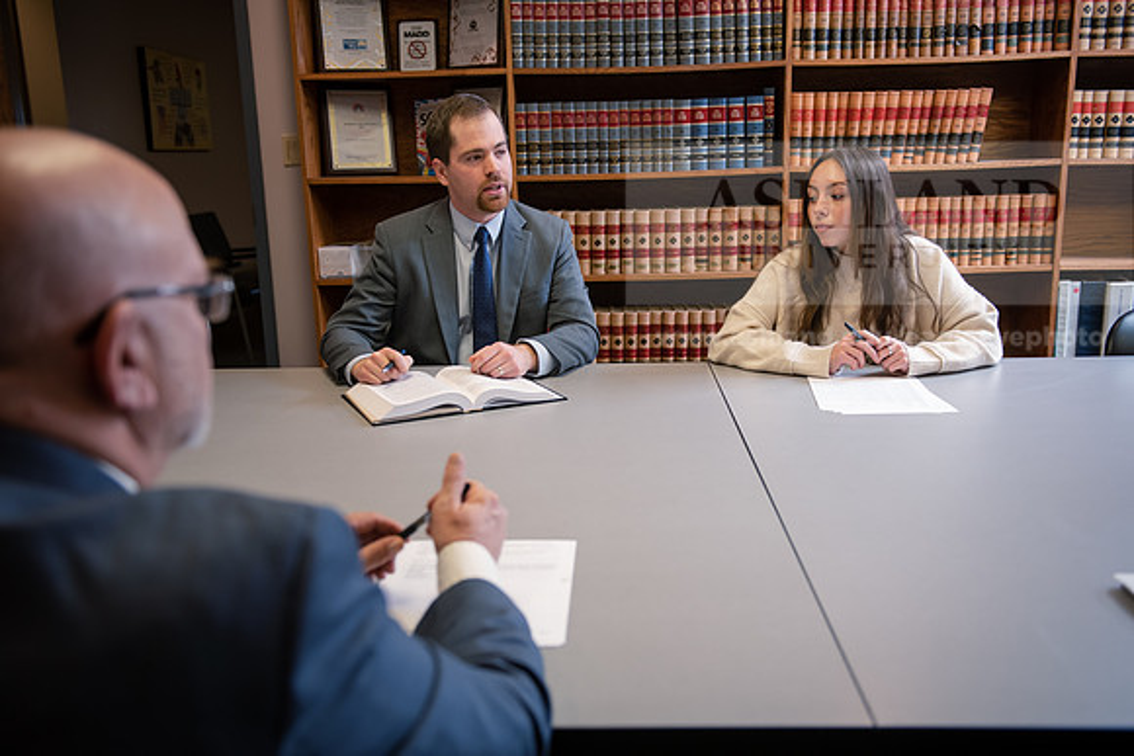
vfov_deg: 41.1
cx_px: 567
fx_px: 1008
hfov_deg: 58.7
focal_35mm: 32
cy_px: 378
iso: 800
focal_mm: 32
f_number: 3.2
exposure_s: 1/125
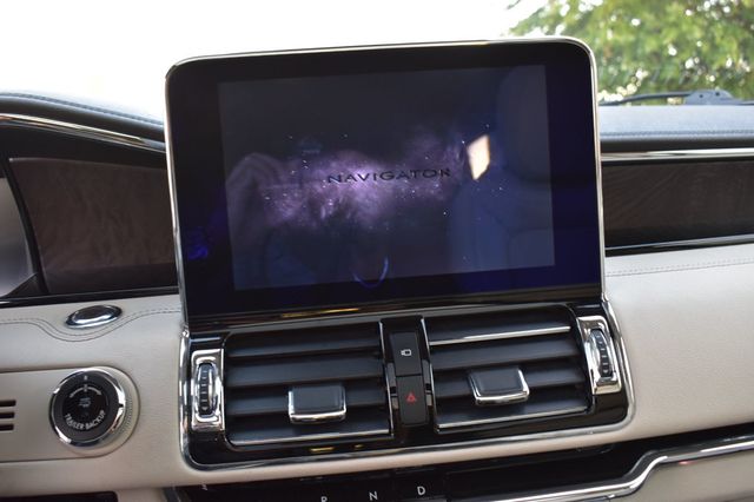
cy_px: 251
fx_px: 691
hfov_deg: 57.2
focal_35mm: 33
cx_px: 377
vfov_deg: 39.9
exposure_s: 1/15
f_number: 6.3
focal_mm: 22
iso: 500
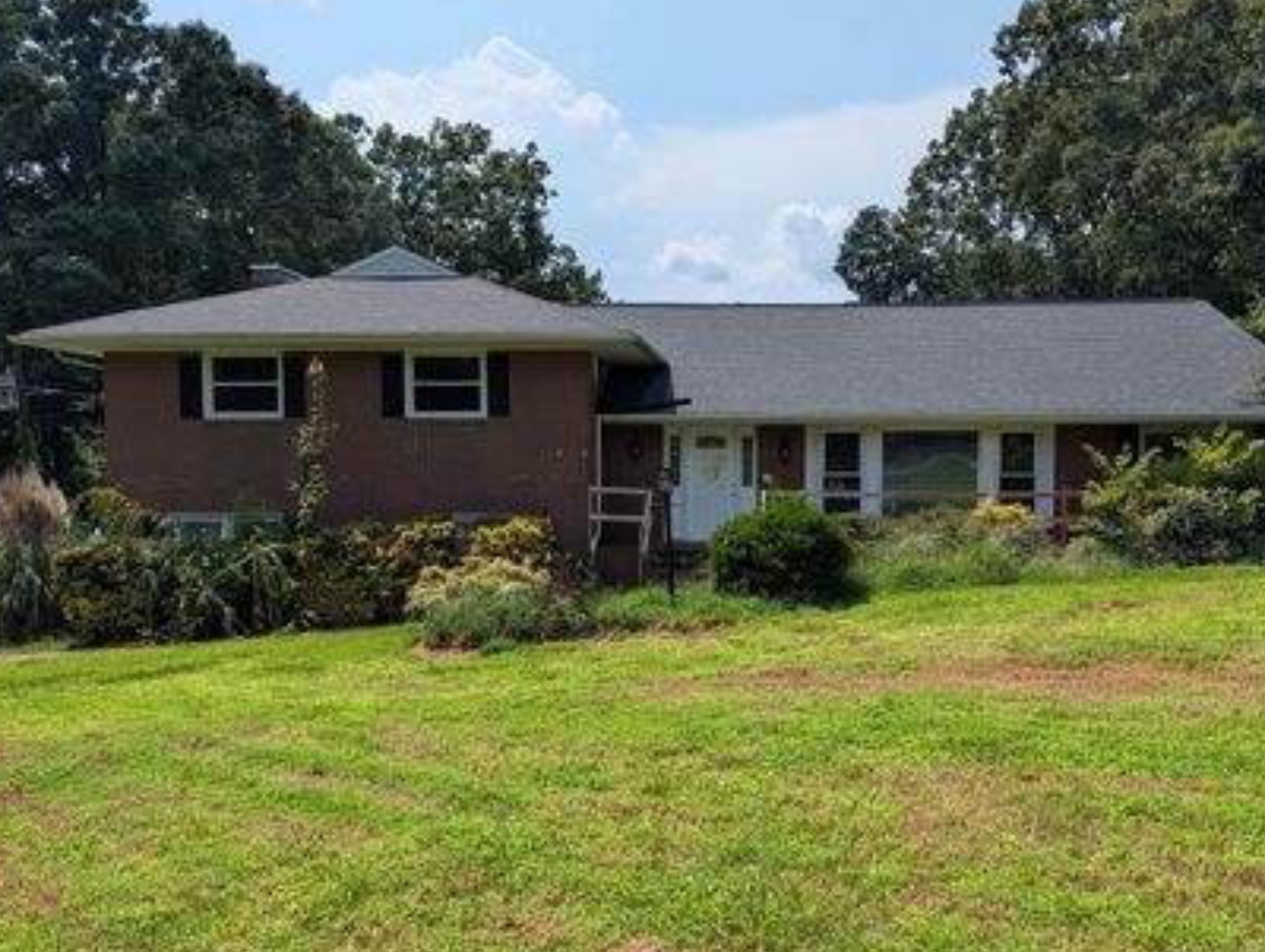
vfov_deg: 46.8
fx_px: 1098
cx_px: 746
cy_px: 538
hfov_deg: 59.5
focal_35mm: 30
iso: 20
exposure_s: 1/1923
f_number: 1.68
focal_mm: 6.9
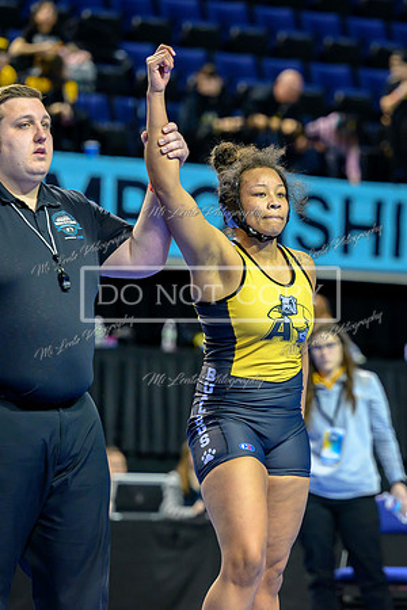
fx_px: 3434
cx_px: 248
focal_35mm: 203
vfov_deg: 10.2
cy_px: 305
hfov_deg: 6.8
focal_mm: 135
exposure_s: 1/800
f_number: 3.2
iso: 3200
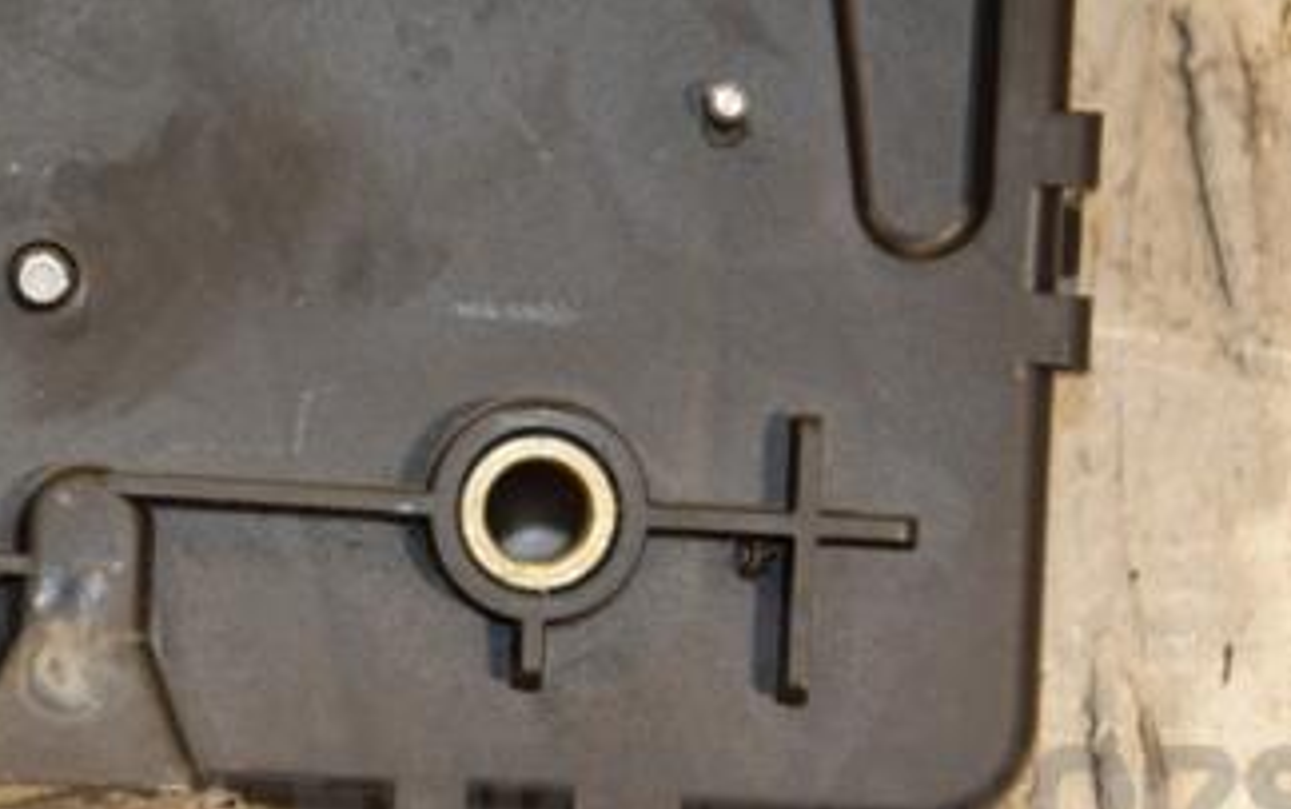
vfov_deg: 4.4
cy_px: 275
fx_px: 10455
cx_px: 219
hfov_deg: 7.1
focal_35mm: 297
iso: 800
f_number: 5.6
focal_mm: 105
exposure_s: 1/200
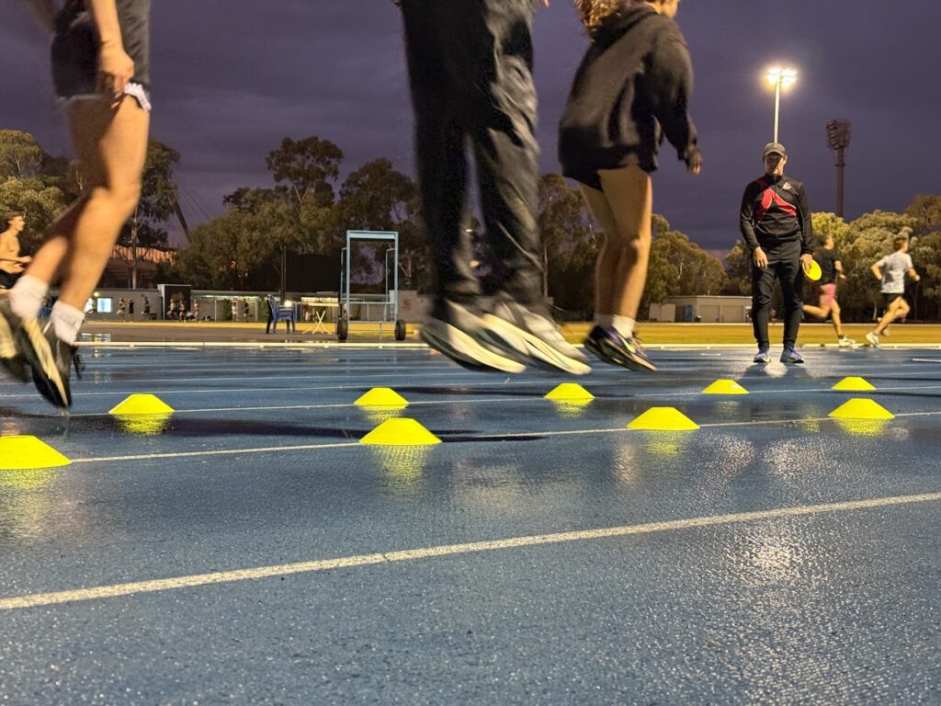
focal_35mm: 48
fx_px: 1305
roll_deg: -1.0
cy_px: 353
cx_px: 470
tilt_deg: -1.6
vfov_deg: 30.3
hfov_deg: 39.7
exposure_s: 1/33
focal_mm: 6.76
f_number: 1.78
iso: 400
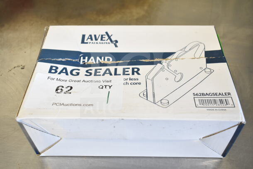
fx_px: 253
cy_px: 84
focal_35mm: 36
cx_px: 126
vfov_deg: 36.9
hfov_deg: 53.1
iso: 1600
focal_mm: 24
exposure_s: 1/100
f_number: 5
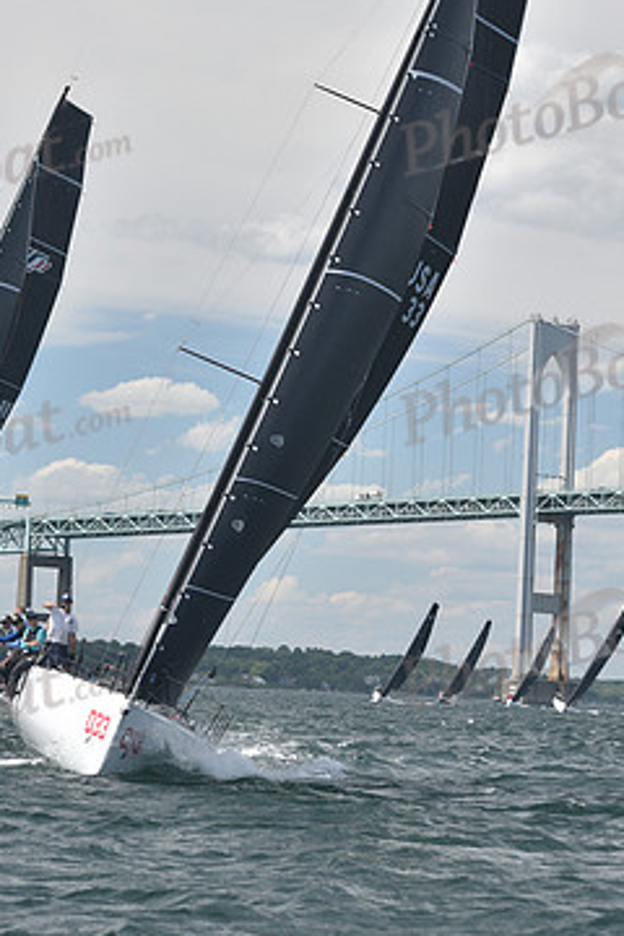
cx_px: 266
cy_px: 281
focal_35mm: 158
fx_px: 4108
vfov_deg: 13.0
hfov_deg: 8.7
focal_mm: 98
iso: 320
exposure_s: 1/800
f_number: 5.6
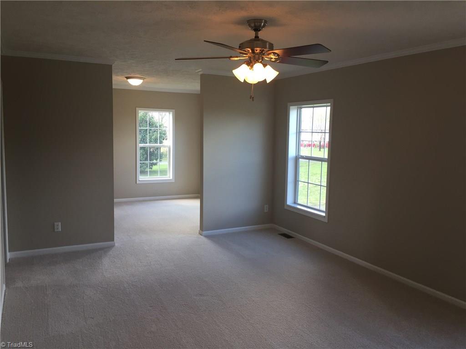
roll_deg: -1.3
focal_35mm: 29
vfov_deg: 48.2
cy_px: 174
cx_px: 233
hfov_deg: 61.7
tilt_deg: -6.4
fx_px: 390
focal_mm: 4.15
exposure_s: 1/60
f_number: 2.2
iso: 40
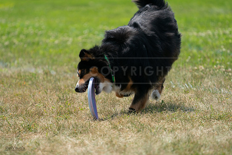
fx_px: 1437
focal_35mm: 223
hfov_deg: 9.2
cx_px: 116
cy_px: 78
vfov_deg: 6.2
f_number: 5.6
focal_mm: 223
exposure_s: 1/4000
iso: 1250
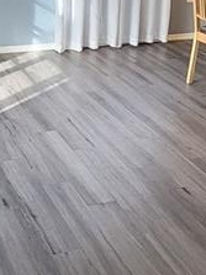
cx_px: 148
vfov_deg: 27.5
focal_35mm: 70
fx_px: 556
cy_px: 74
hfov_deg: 20.9
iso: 200
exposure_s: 1/60
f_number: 2.2
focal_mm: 2.2
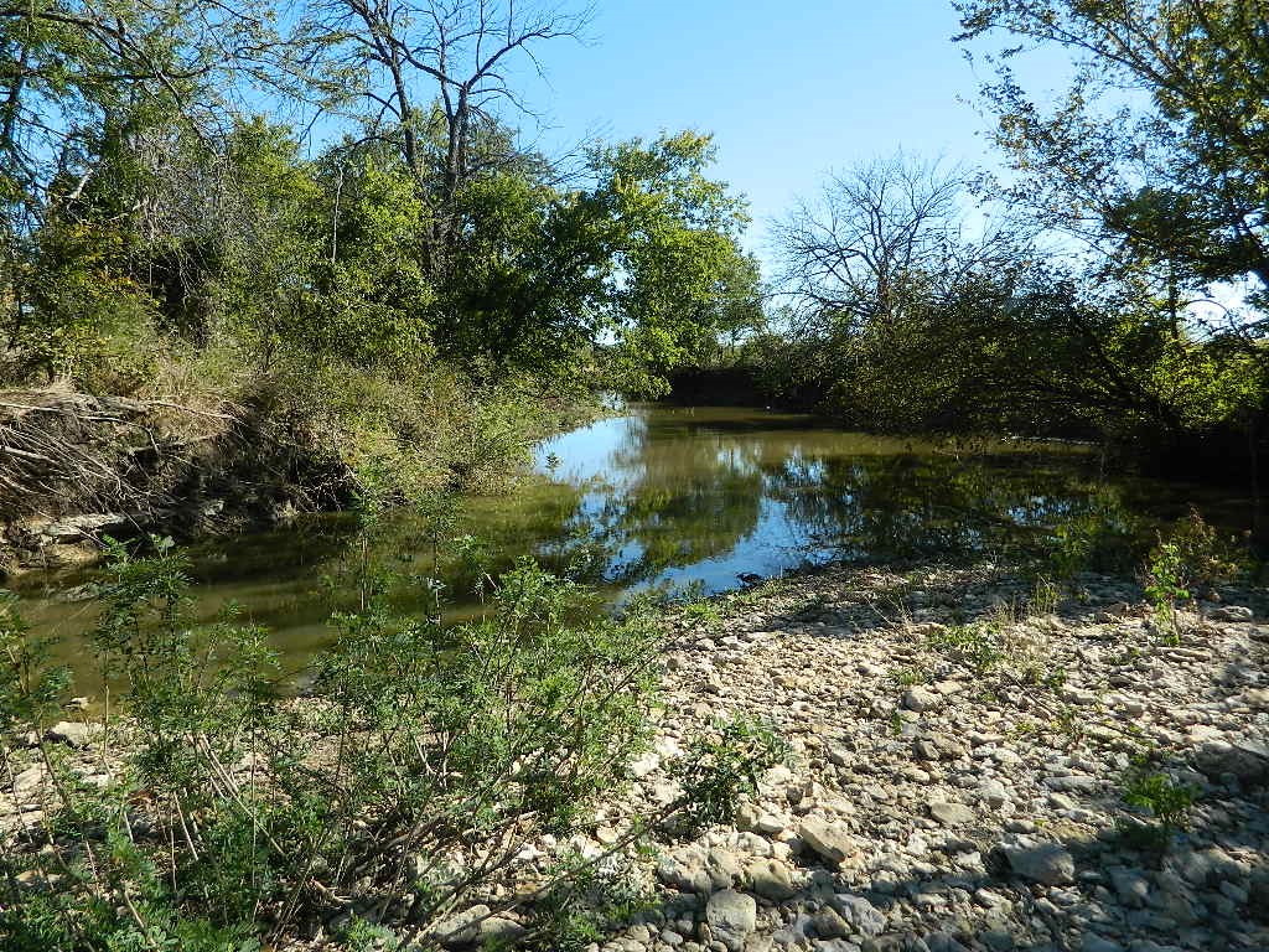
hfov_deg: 69.4
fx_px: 916
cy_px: 476
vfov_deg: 54.9
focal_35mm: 25
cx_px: 634
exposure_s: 1/500
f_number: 3.1
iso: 80
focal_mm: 4.5
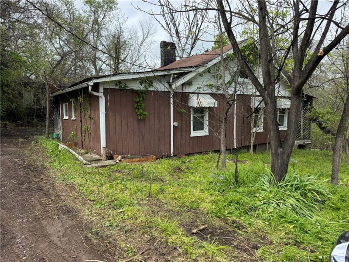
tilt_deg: -5.2
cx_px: 174
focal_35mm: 24
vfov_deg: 56.8
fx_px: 242
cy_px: 131
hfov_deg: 71.6
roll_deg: +0.8
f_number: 1.78
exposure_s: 1/2105
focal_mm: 6.76
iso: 80
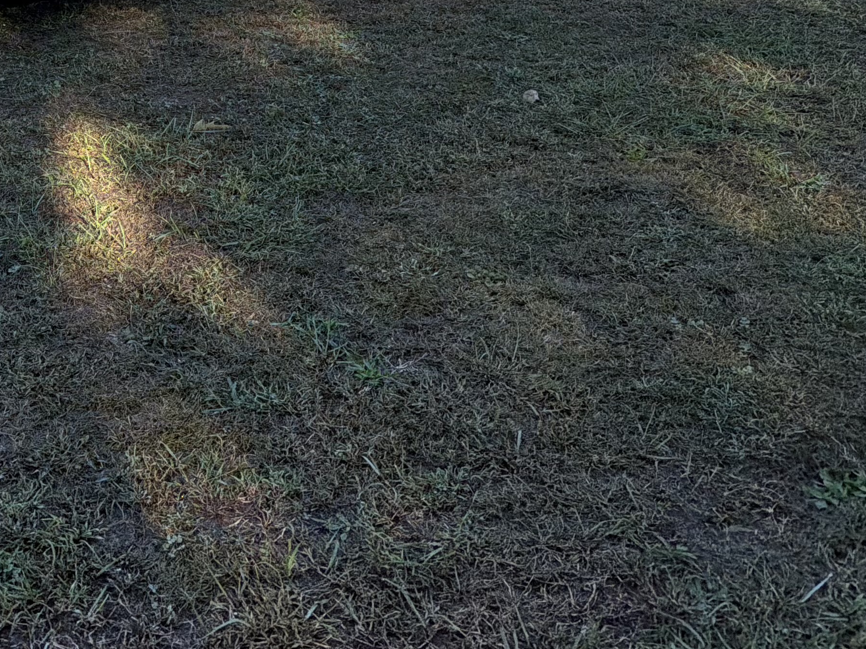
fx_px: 1351
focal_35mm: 54
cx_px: 53
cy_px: -38
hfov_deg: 33.3
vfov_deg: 25.4
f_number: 1.78
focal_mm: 6.76
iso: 320
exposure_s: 1/4167
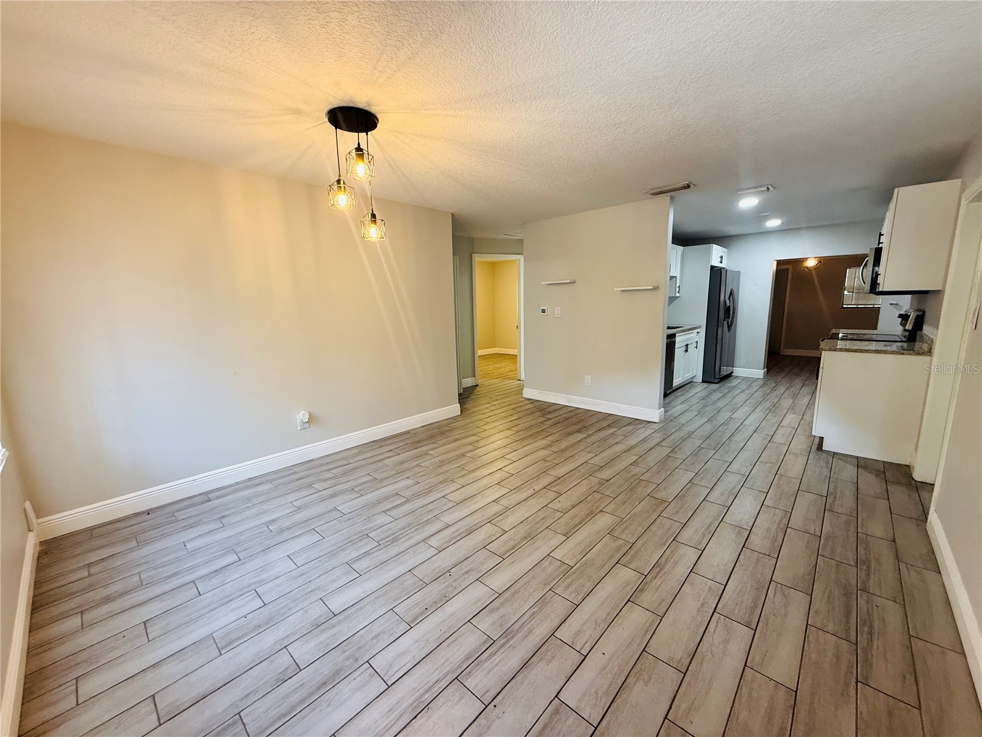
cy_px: 368
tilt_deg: -8.5
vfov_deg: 85.7
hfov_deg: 102.1
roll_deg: +0.9
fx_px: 397
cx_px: 491
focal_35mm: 14
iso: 250
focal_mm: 2.22
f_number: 2.2
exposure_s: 1/60
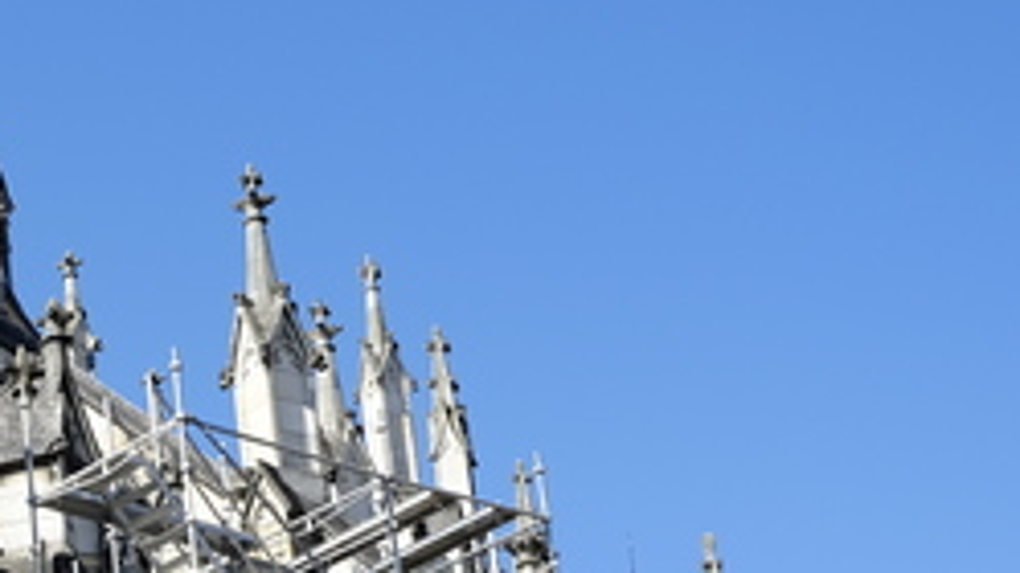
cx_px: -565
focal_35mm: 118
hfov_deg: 16.4
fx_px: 3191
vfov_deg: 10.0
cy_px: 772
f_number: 8
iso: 200
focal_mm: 23
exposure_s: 1/250
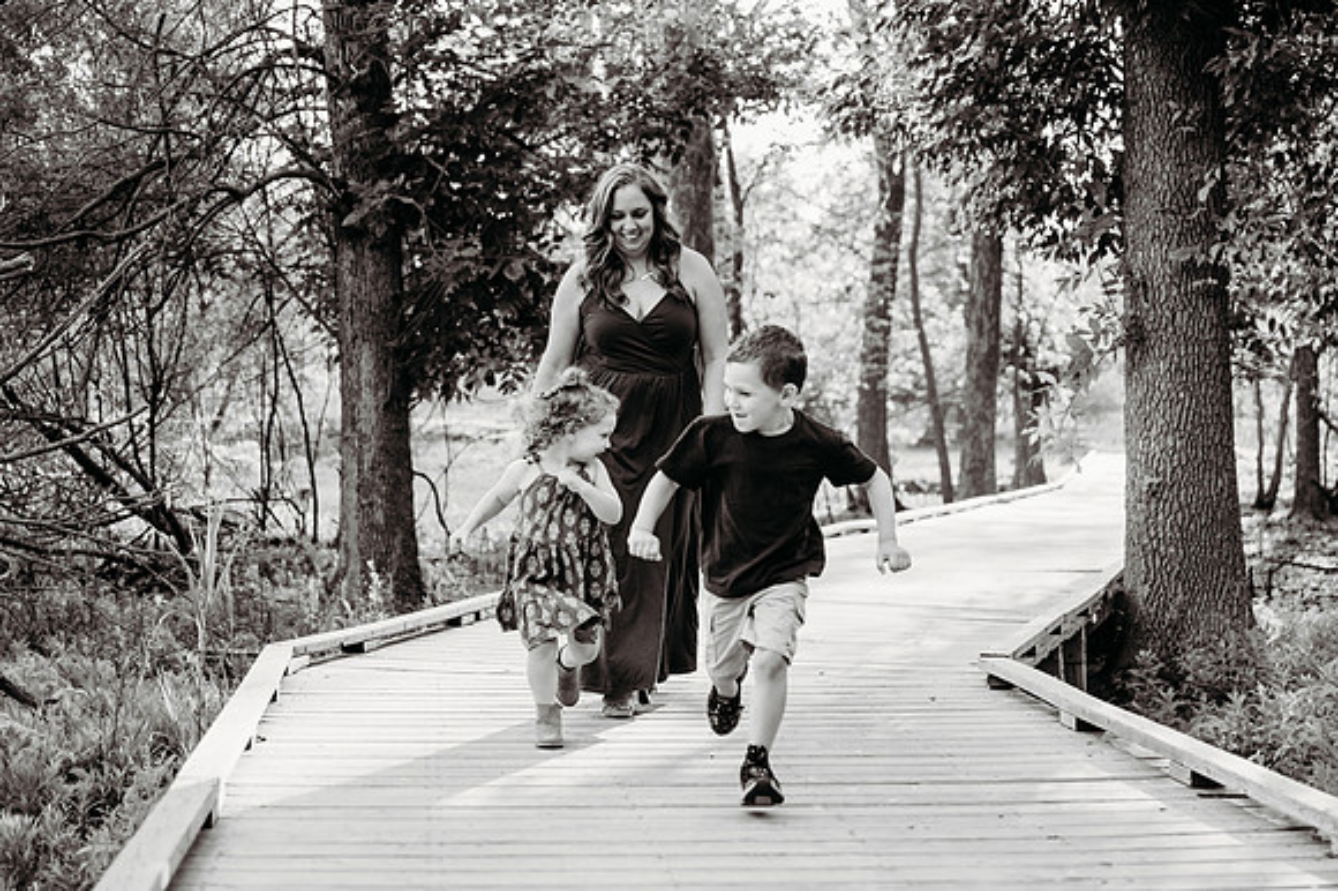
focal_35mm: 60
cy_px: 458
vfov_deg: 22.5
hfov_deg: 33.3
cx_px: 713
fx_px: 2236
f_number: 2.8
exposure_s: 1/640
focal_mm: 54
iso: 400
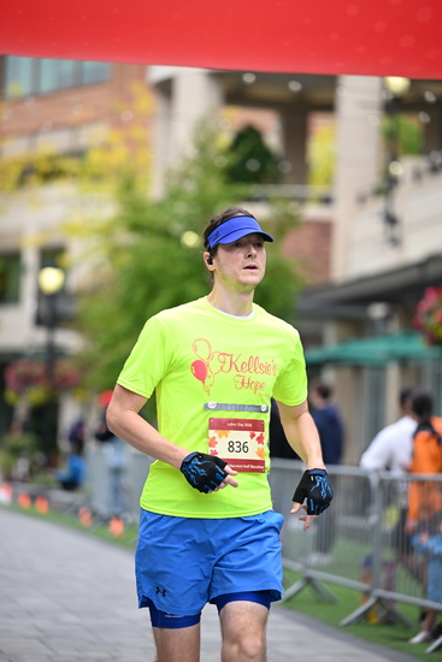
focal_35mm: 140
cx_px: 221
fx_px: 2577
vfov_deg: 14.6
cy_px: 331
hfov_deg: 9.8
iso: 640
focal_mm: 140
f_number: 2.8
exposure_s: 1/2000
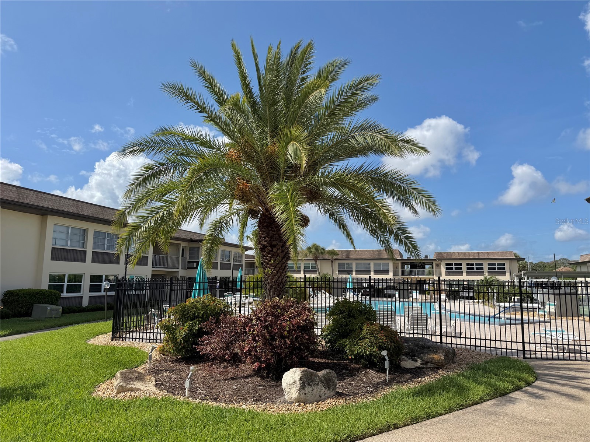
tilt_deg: +8.6
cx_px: 295
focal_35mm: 24
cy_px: 221
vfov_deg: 56.8
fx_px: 409
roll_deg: -0.4
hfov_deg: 71.6
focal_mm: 6.76
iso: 80
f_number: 1.78
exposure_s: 1/5714
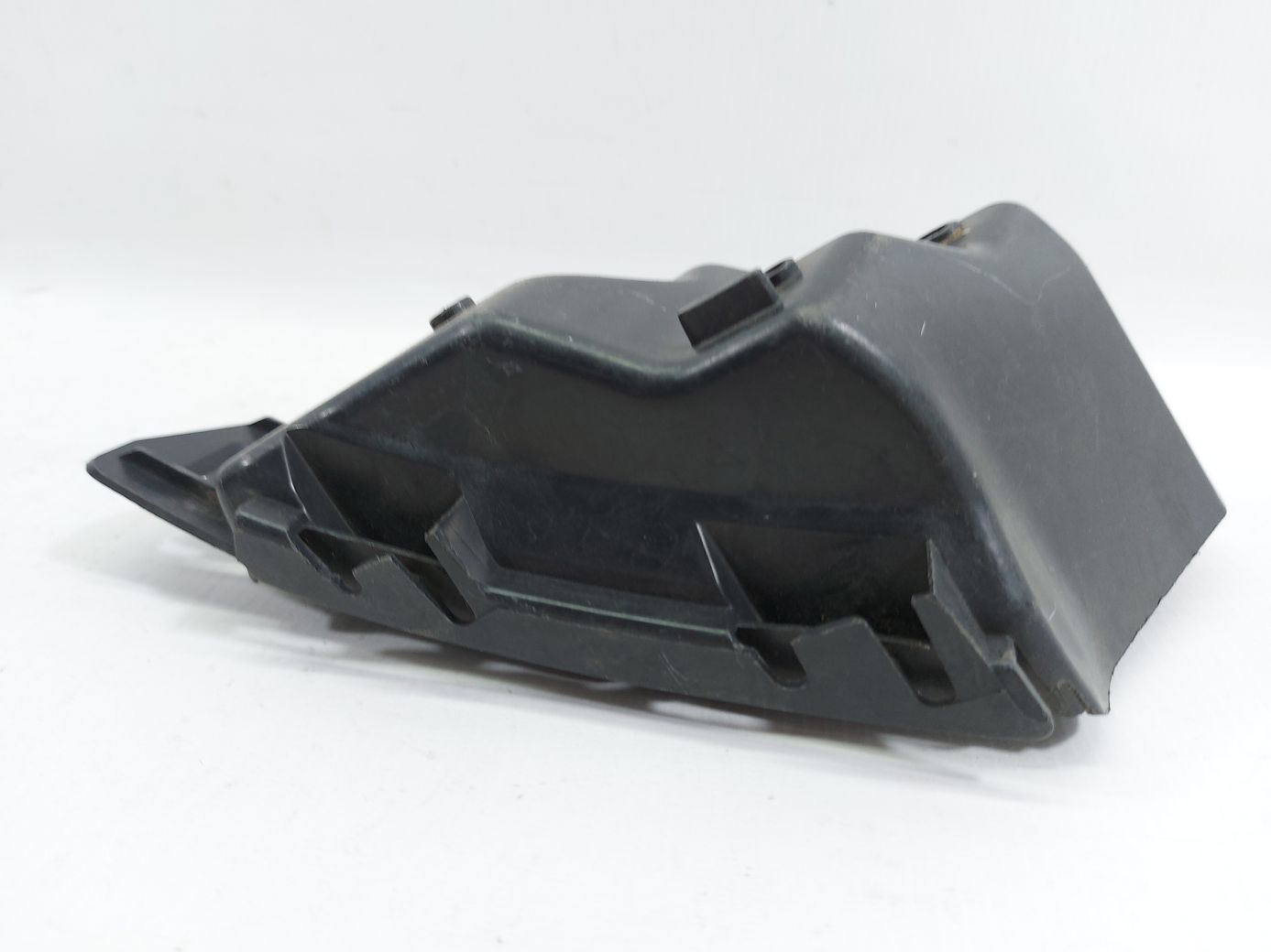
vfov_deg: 56.8
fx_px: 881
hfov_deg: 71.6
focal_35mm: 24
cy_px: 476
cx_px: 636
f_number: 1.8
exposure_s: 1/50
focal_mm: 5.23
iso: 64
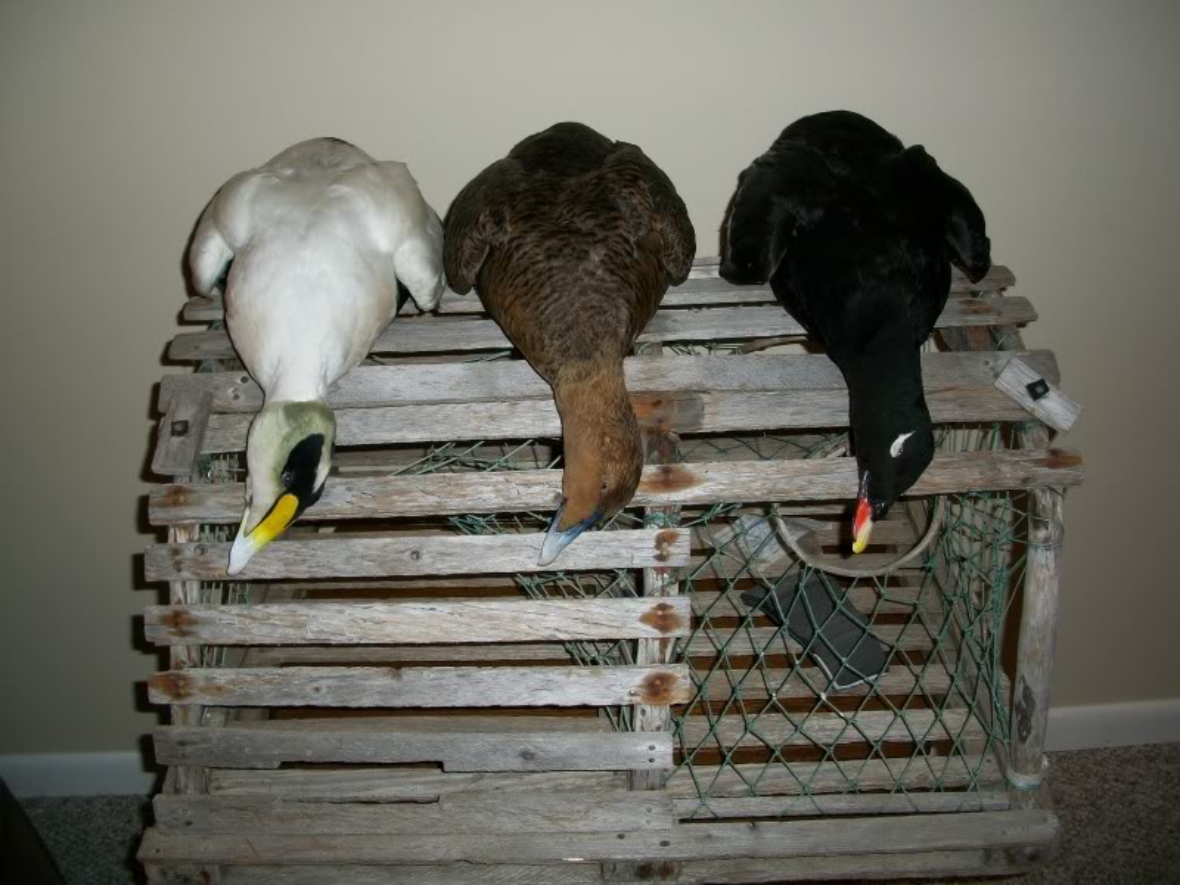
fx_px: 1193
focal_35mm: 35
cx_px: 590
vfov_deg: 40.7
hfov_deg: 52.6
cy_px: 442
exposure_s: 1/30
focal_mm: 6.3
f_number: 3.1
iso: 80
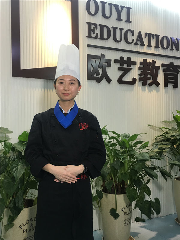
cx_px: 90
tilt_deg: -1.0
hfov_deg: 48.2
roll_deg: +0.2
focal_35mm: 29
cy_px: 120
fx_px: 201
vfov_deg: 61.7
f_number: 2.2
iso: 32
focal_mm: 4.15
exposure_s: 1/17
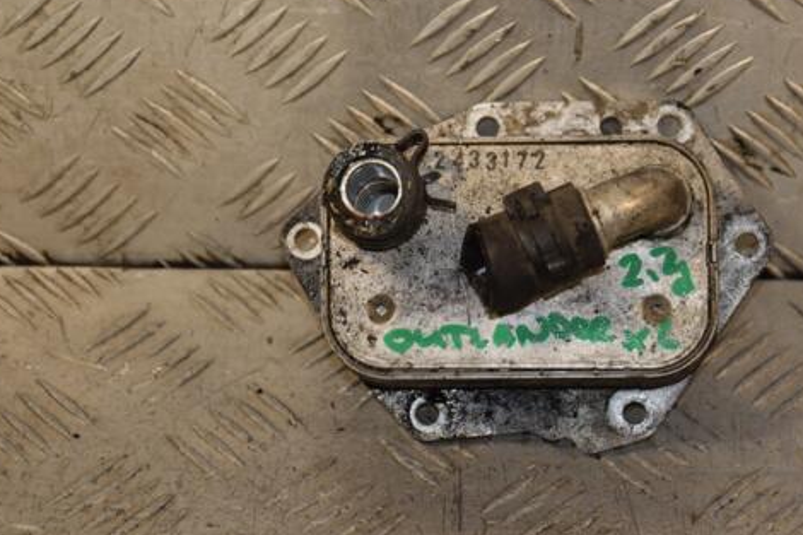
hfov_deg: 15.3
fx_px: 2988
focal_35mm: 134
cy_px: 207
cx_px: 460
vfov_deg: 10.2
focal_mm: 70
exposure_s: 1/200
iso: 800
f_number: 5.3
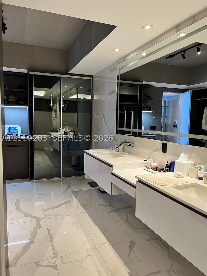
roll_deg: +0.0
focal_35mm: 26
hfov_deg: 53.1
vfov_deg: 67.3
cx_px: 104
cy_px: 138
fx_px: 207
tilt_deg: -5.5
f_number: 1.5
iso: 125
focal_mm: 5.7
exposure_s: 1/60
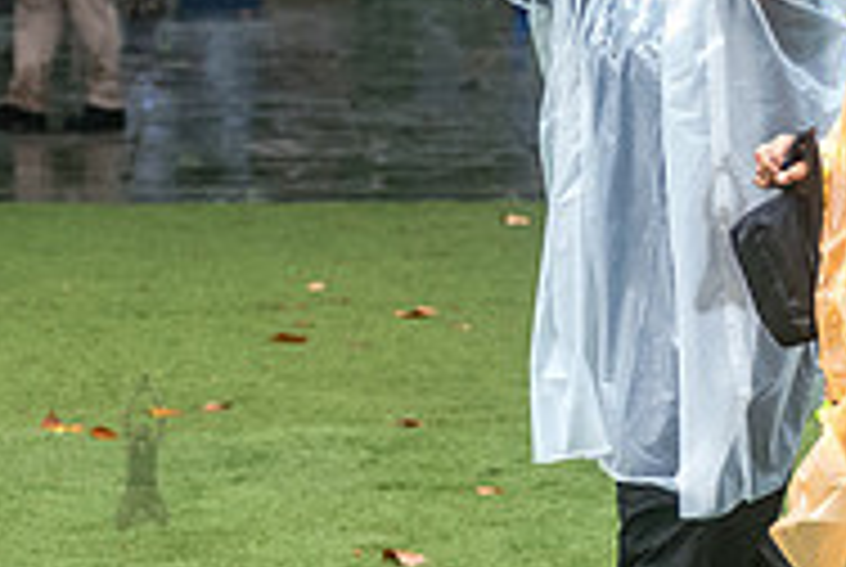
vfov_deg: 4.6
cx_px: 737
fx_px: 7108
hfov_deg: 6.8
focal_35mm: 302
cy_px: 160
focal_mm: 80
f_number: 3.5
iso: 5000
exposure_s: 1/400
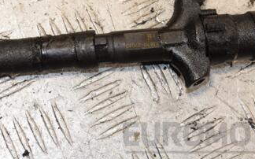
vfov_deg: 10.9
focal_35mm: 119
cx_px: 109
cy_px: 29
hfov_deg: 17.5
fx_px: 826
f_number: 8
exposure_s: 1/200
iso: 800
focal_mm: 42
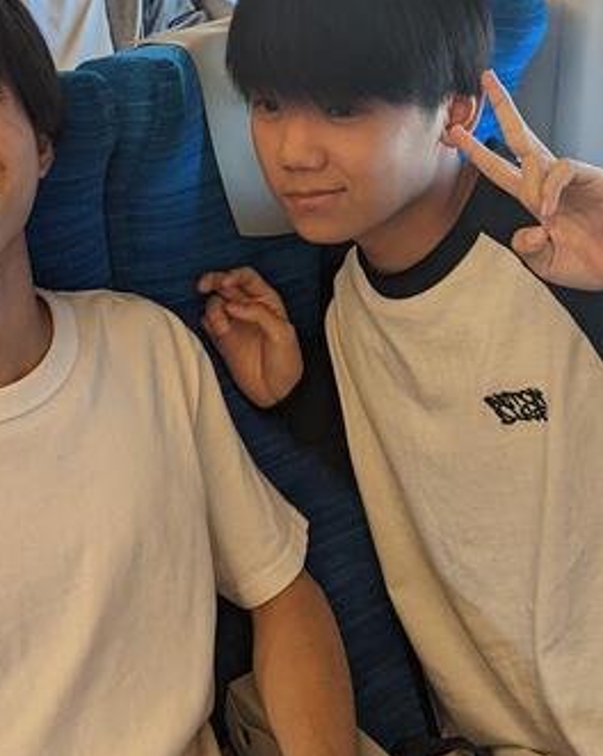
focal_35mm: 66
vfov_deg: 28.1
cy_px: 144
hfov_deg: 23.1
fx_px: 1475
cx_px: 308
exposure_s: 1/235
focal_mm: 6.81
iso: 63
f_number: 1.85
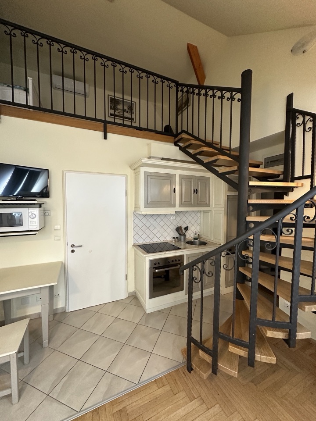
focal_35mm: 14
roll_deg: -0.6
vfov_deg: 102.1
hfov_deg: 85.7
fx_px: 170
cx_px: 158
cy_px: 210
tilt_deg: -3.2
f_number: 2.2
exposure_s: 1/50
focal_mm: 2.22
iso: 400
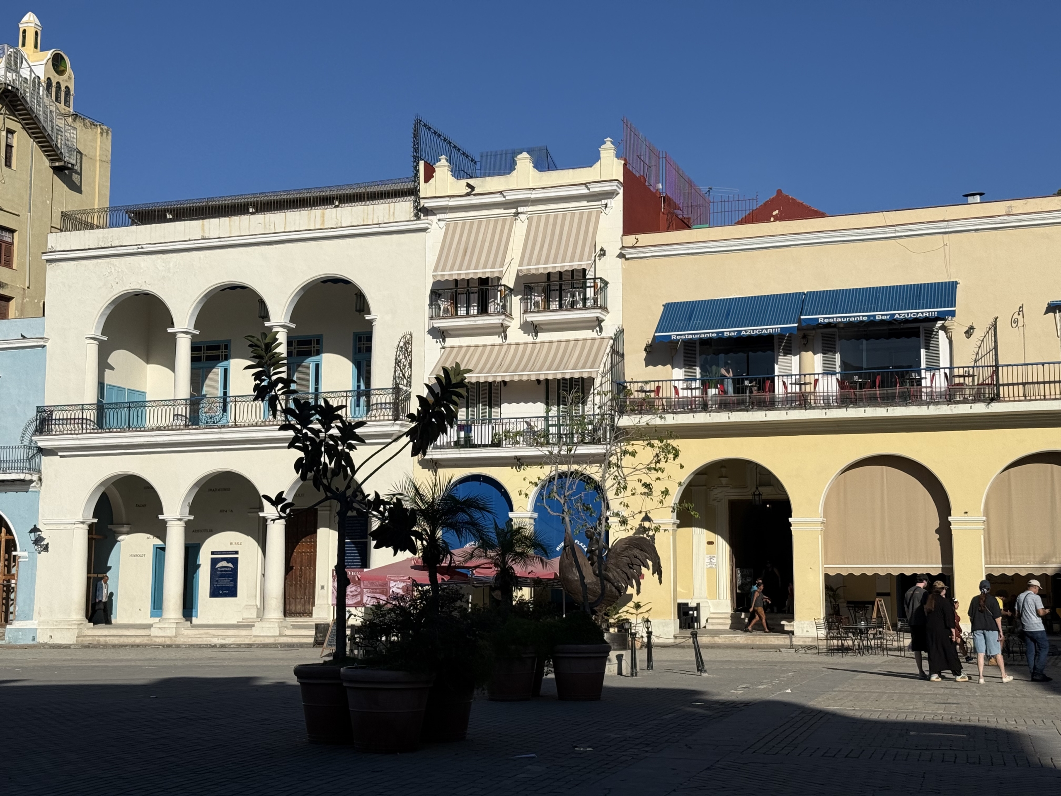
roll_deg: -0.9
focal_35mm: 48
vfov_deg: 30.3
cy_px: 398
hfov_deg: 39.7
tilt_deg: +7.3
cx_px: 530
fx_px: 1471
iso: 50
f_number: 1.78
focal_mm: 6.76
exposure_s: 1/11364
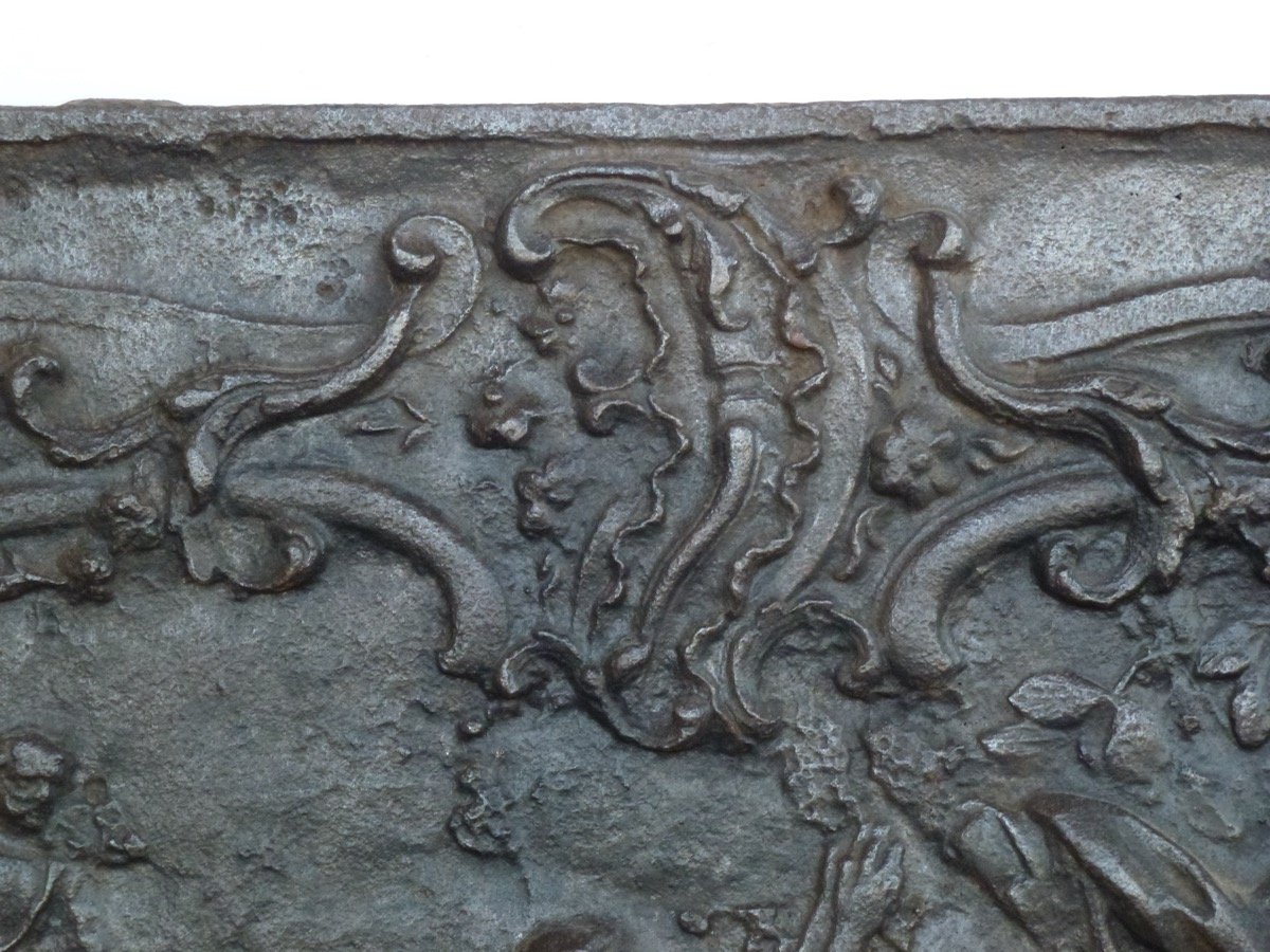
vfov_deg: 14.2
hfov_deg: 18.9
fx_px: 3816
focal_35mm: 104
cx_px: 635
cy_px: 476
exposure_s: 1/60
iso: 400
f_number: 5
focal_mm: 18.7
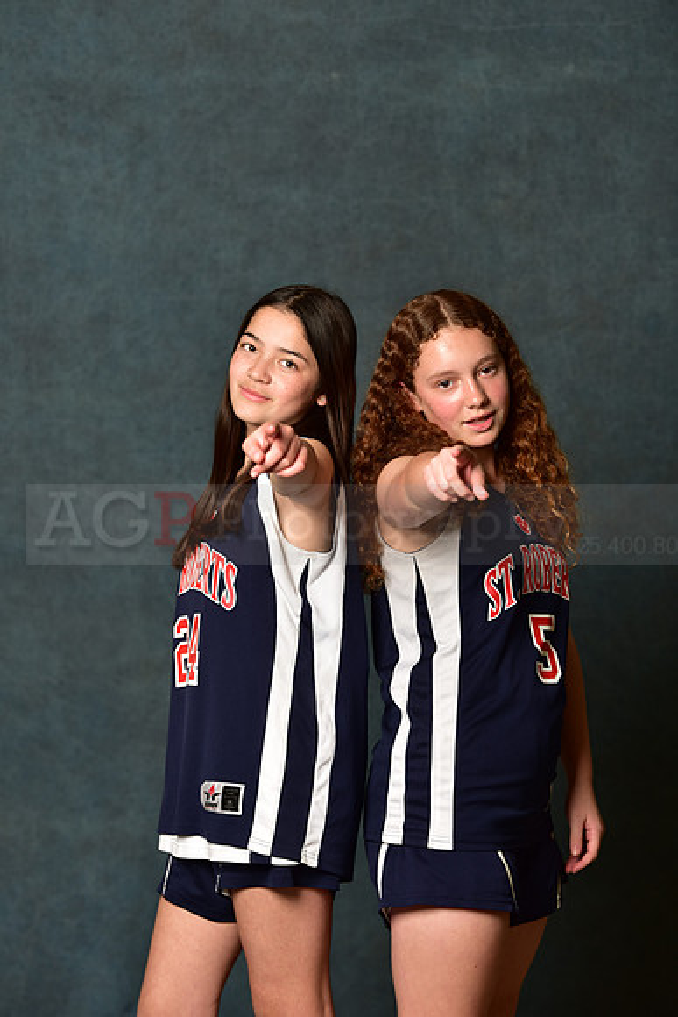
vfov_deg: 17.1
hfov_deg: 11.4
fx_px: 3388
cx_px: 339
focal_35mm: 120
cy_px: 508
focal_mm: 120
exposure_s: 1/200
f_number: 4.5
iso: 200
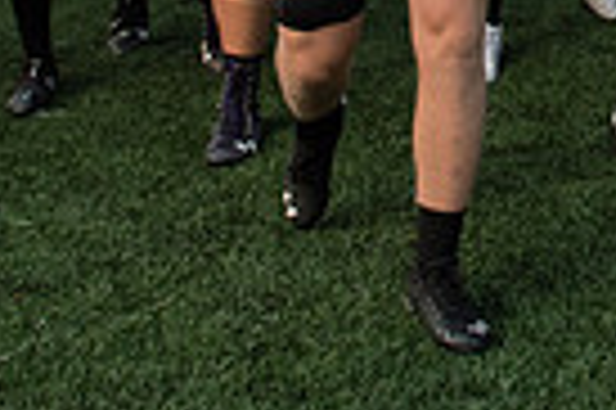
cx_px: 814
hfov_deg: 17.4
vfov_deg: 11.5
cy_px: -322
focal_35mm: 110
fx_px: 1880
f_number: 5
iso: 640
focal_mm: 26
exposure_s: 1/640
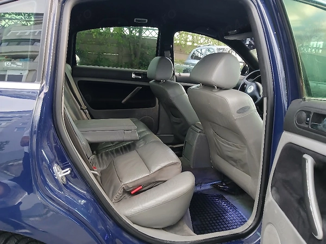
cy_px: 122
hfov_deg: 67.3
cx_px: 163
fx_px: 245
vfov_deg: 53.1
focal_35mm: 26
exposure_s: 1/50
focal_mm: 3.98
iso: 250
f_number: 1.8
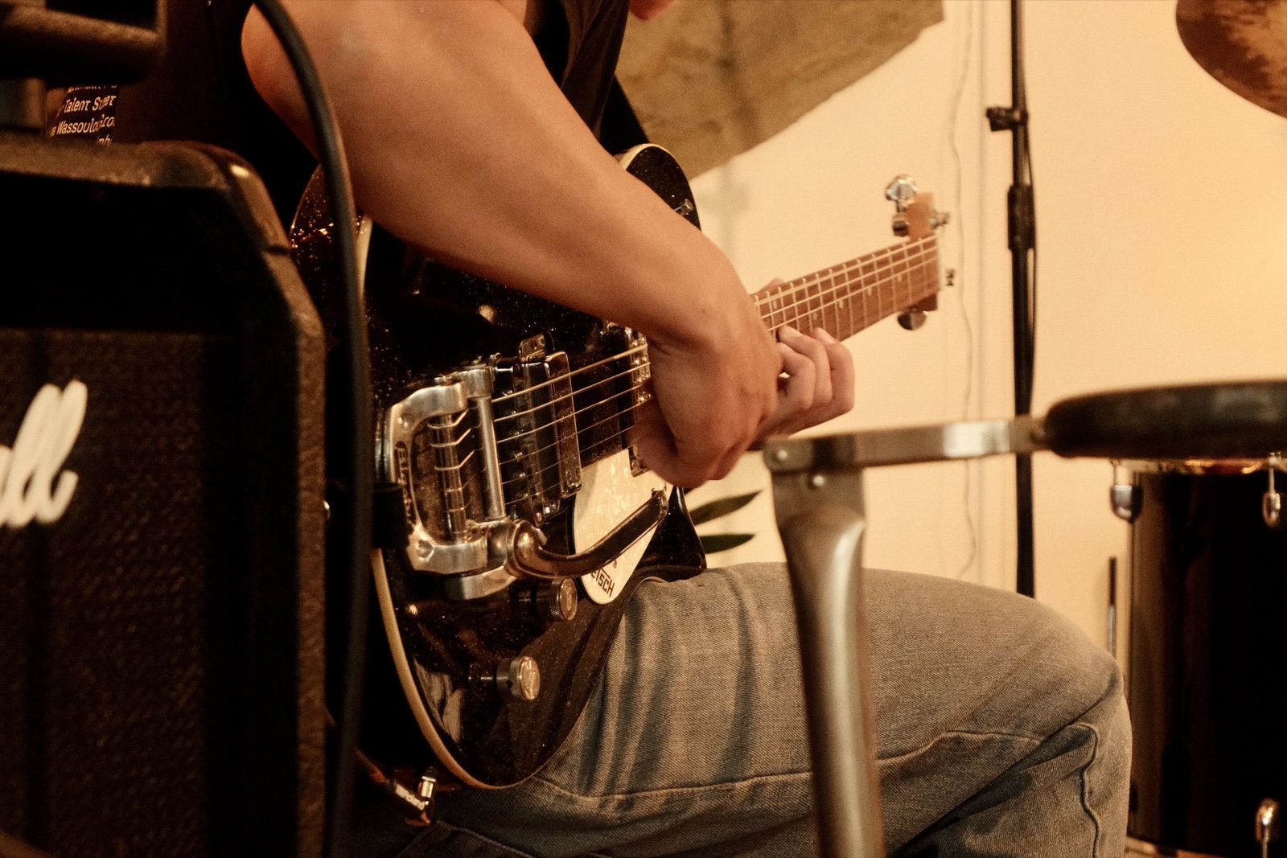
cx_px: 644
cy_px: 429
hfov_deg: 30.1
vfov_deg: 20.3
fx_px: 2395
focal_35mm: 67
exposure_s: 1/60
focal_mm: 44.5
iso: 5000
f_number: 5.6
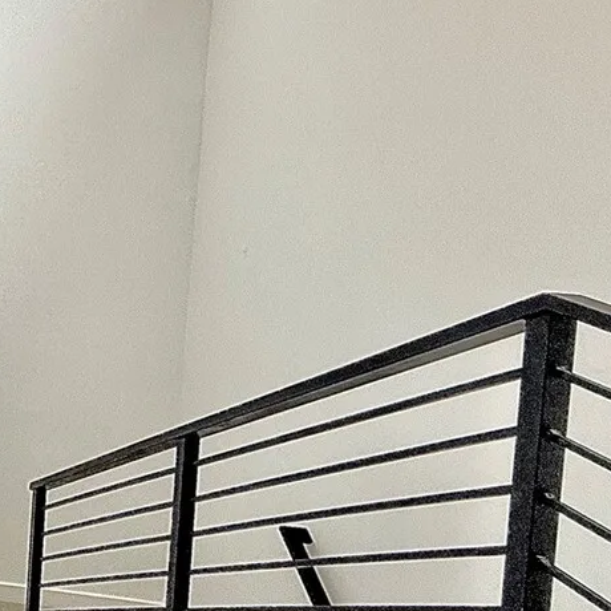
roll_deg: -2.4
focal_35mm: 43
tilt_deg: -3.0
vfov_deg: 36.5
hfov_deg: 24.8
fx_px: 859
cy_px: 52
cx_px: -396
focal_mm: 2.22
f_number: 2.2
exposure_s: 1/120
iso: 64
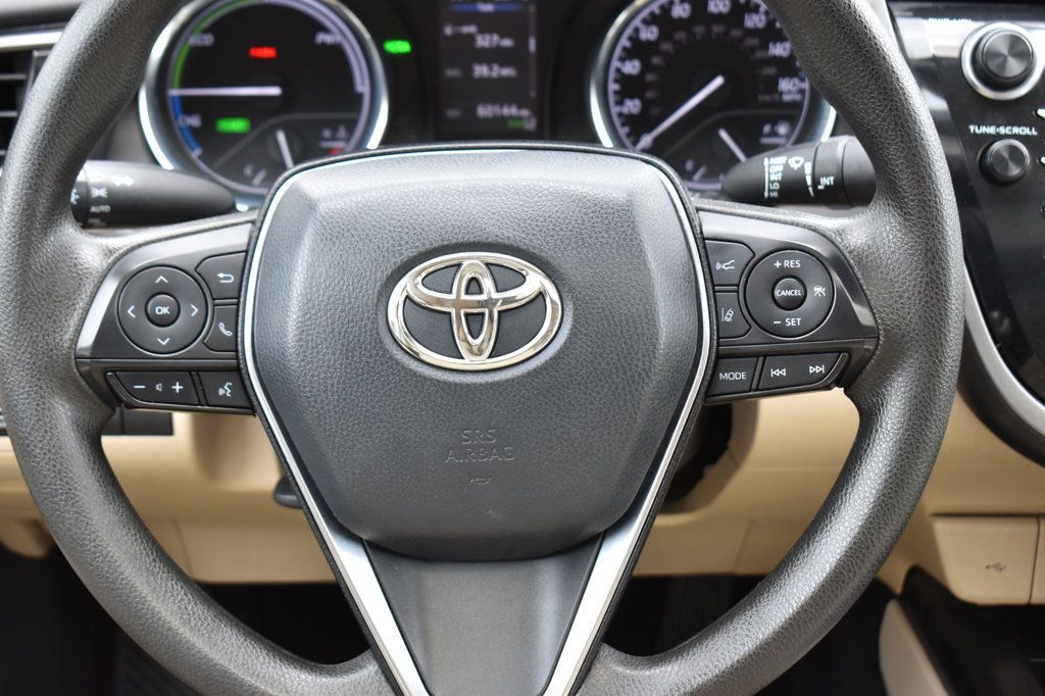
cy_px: 348
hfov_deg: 29.9
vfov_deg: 20.1
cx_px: 522
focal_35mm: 68
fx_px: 1959
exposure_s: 1/125
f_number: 5.6
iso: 720
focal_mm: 45
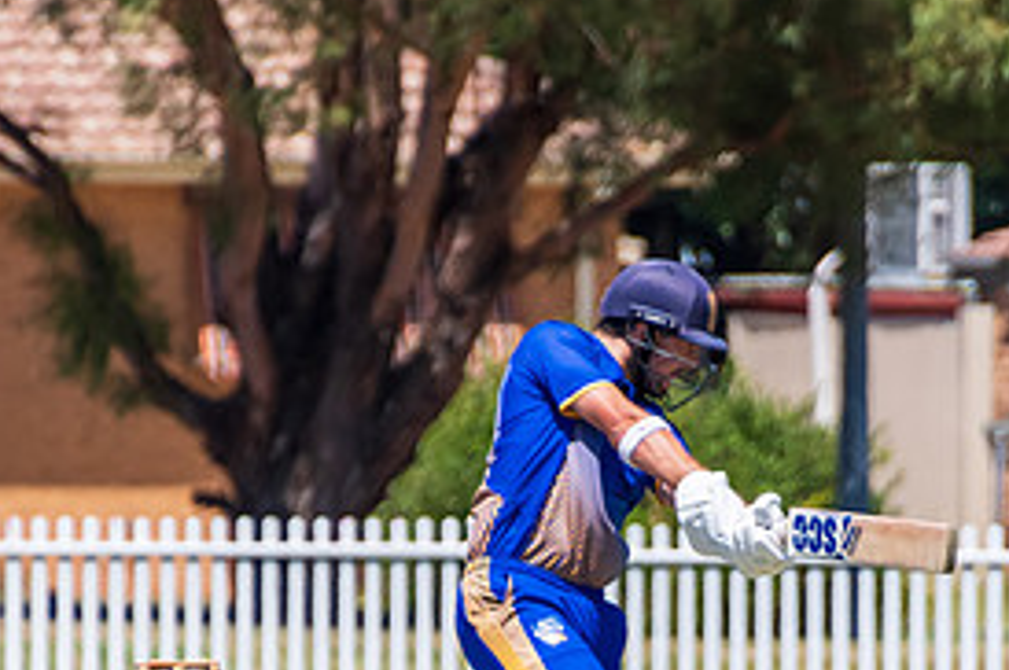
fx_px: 43979
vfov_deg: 0.9
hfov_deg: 1.3
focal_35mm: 1571
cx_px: 633
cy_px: 576
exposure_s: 1/2500
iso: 400
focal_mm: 400
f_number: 6.3
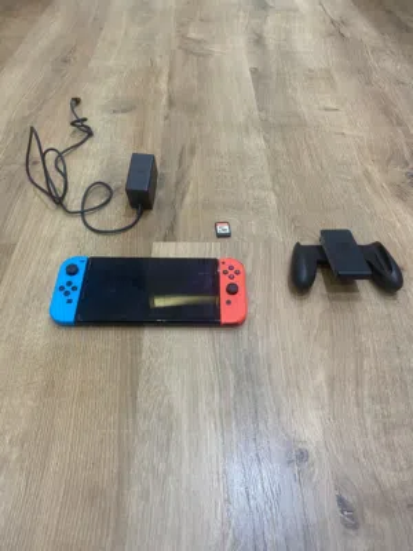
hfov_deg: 53.1
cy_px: 276
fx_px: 414
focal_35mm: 26
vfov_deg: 67.3
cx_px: 206
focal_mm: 4.25
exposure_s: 1/98
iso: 125
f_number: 1.8
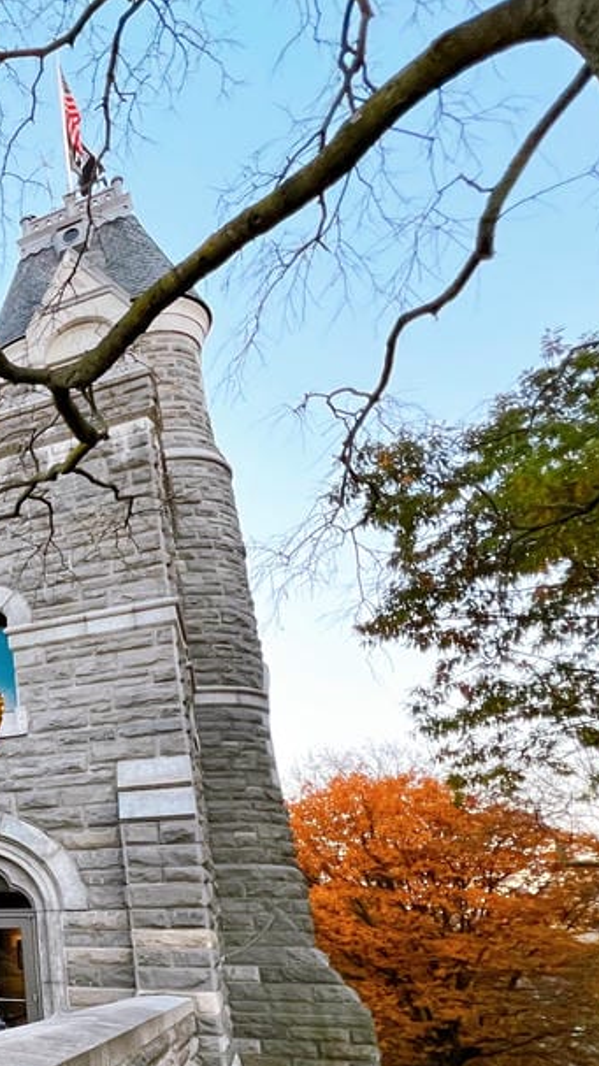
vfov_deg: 65.0
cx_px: -290
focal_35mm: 28
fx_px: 791
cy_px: 760
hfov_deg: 28.2
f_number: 1.8
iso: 250
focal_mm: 1.57
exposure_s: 1/99
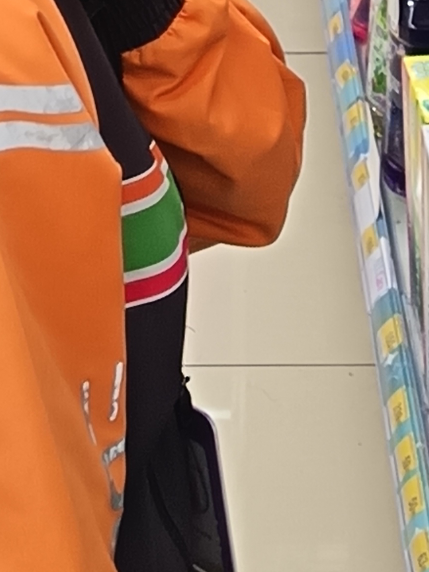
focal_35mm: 164
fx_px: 2710
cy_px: -260
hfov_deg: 9.0
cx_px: 157
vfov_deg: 11.6
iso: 598
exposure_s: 1/50
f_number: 1.75
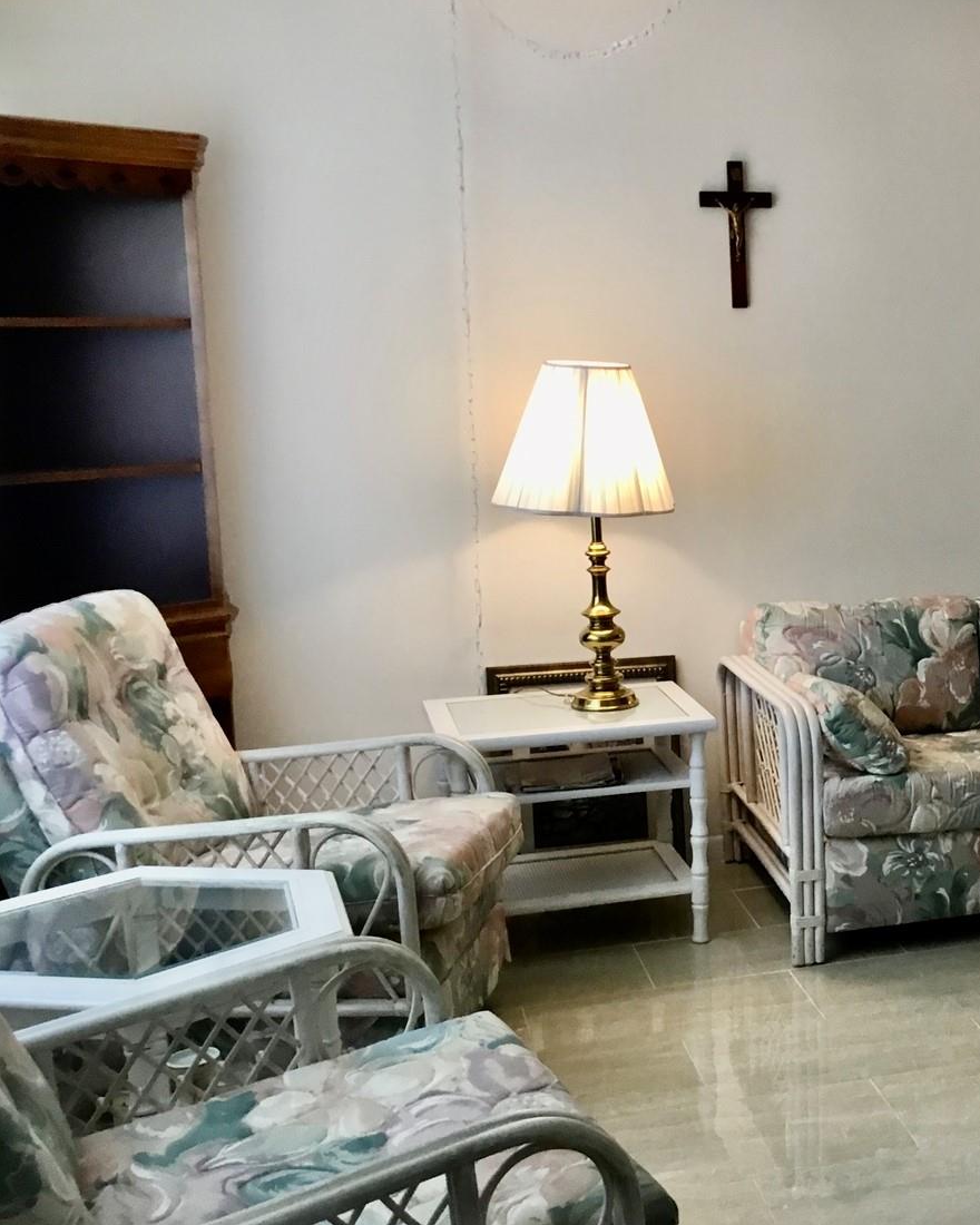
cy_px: 611
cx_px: 872
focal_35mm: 44
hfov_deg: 32.5
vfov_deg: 42.0
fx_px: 1595
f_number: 2.4
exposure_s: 1/30
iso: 64
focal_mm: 3.3
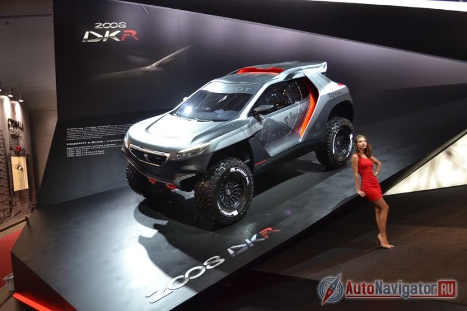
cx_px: 234
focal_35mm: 33
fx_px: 428
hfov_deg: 57.2
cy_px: 156
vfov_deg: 40.0
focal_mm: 22
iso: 450
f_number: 3.8
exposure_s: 1/60
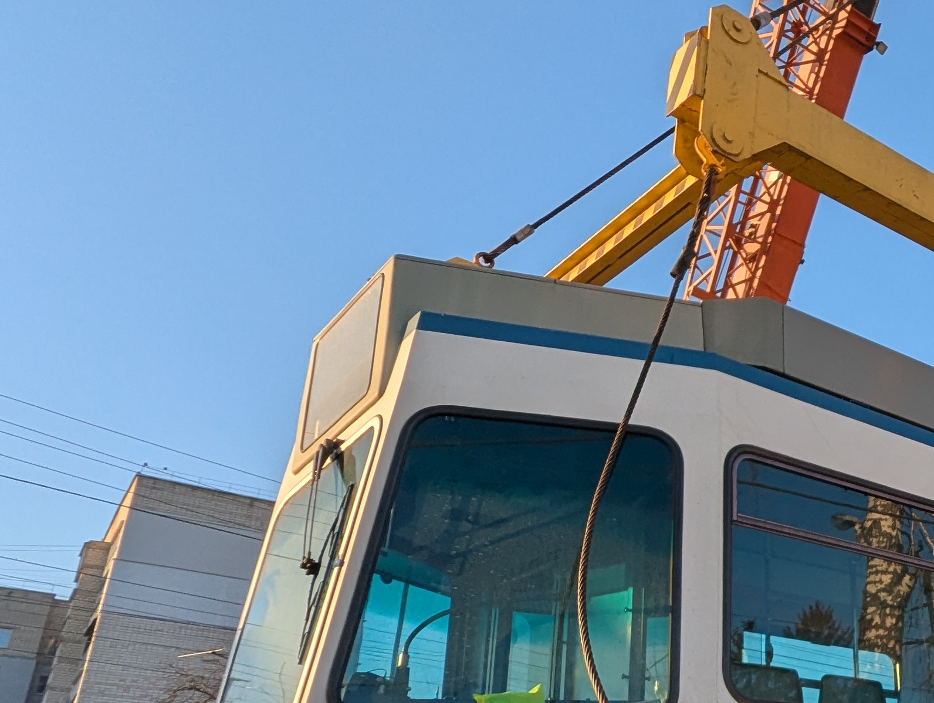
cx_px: 1039
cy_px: 497
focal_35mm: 41
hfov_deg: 37.7
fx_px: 1108
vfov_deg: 34.7
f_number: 2.2
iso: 46
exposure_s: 1/694
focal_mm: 2.35
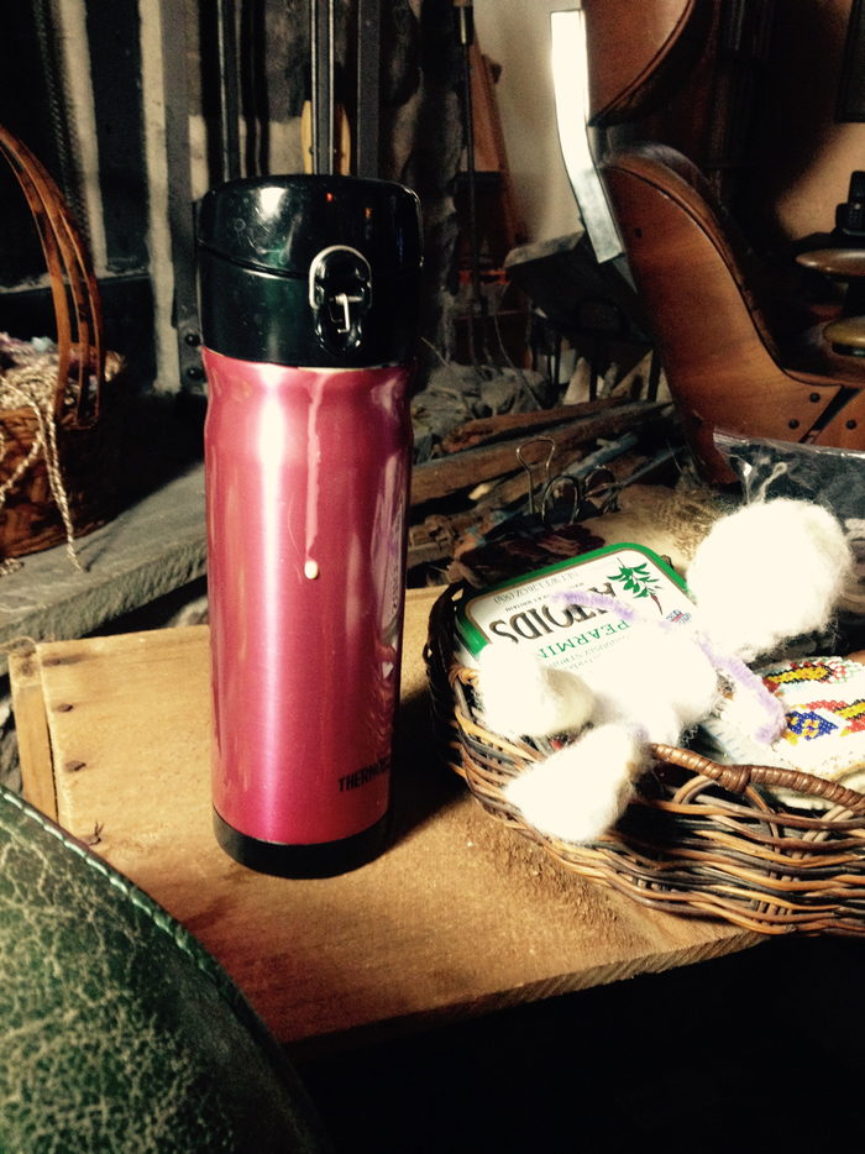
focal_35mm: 35
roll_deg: -1.8
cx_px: 432
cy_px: 577
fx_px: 1167
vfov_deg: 52.6
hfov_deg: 40.7
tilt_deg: -23.2
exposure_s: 1/20
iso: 320
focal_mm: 4.28
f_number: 2.4
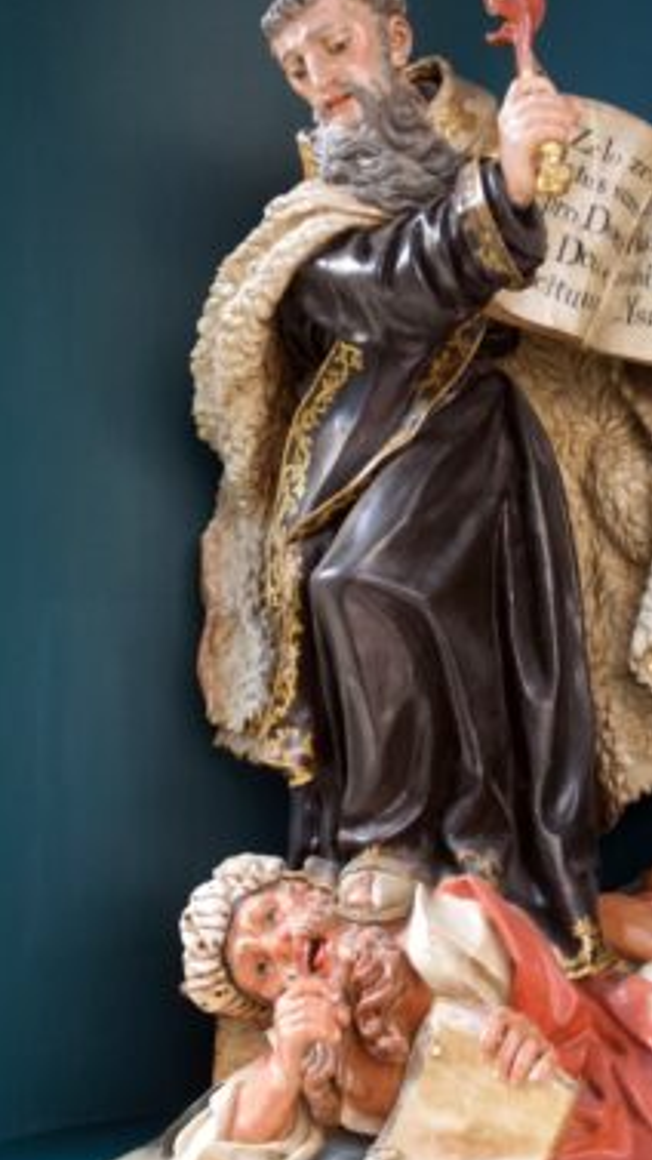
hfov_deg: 23.9
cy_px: 569
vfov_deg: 41.3
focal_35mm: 50
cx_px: 403
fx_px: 1537
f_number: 3.8
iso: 3600
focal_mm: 24
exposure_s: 1/40
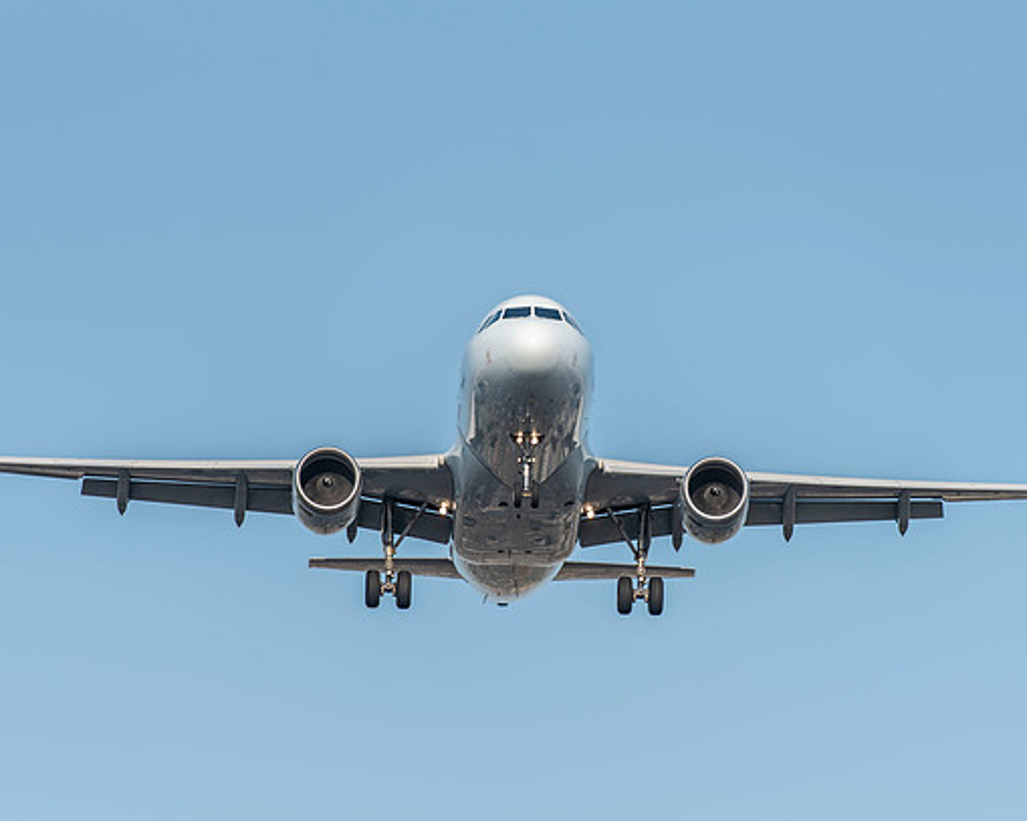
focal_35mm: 270
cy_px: 391
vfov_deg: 5.7
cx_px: 612
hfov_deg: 7.2
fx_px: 8205
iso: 100
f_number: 4
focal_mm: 200
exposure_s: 1/1250
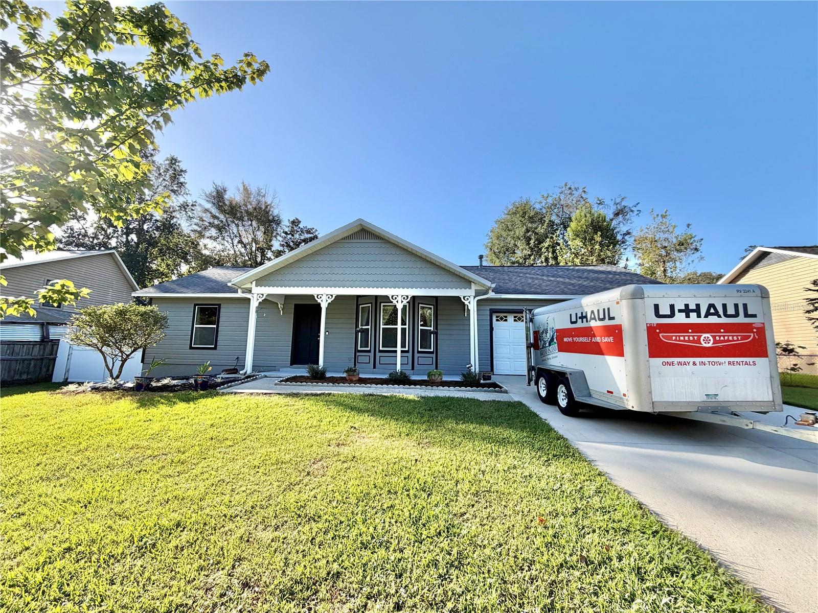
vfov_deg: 85.7
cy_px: 306
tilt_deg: +8.9
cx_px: 409
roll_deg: -0.5
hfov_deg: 102.1
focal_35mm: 14
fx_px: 331
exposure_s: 1/726
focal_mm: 2.22
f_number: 2.2
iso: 40
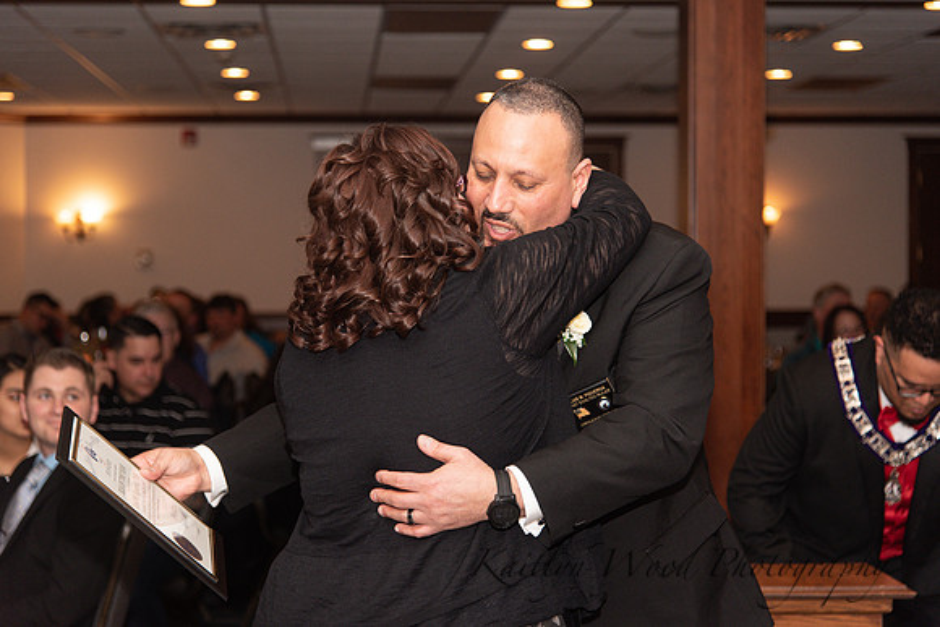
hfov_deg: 27.0
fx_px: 1959
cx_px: 470
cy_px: 314
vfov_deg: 18.2
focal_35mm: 75
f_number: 4
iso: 800
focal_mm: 75
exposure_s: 1/200
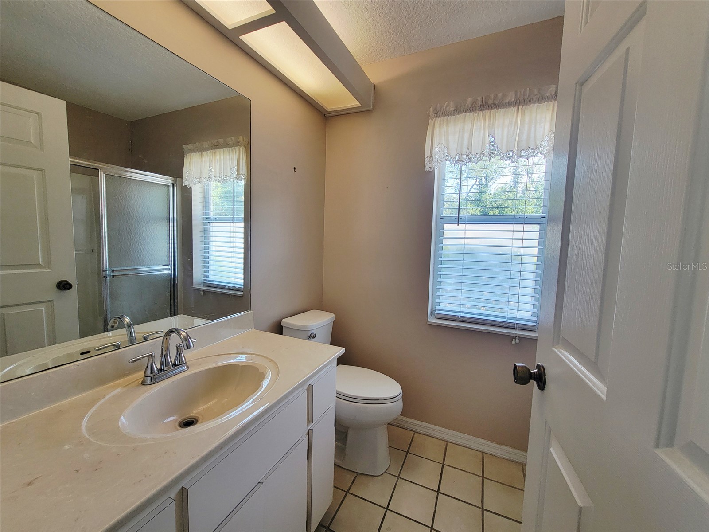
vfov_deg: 89.9
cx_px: 354
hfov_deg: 106.2
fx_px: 266
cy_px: 266
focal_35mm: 13
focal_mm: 2.2
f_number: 2.2
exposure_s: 1/120
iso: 100
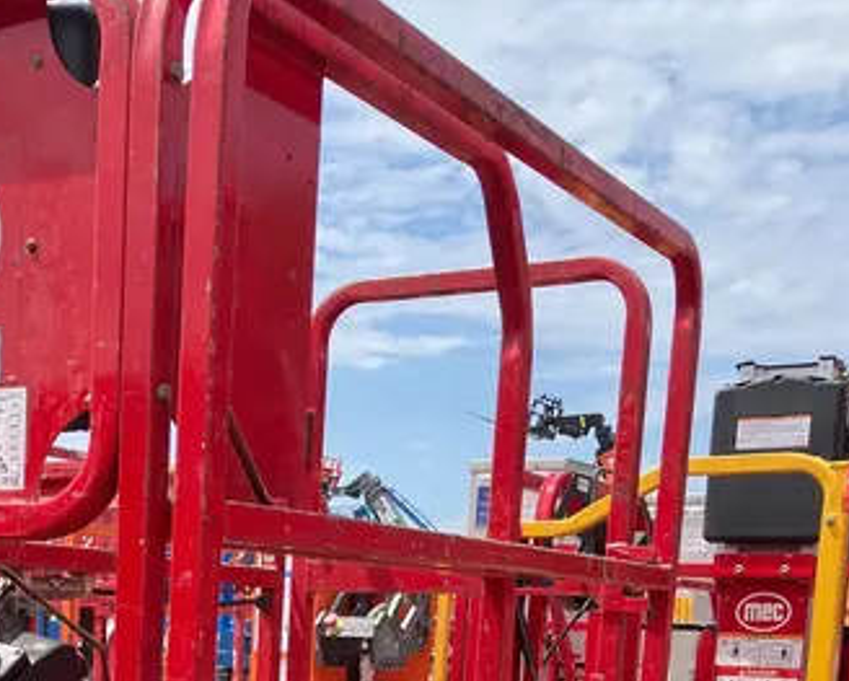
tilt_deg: -6.8
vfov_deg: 22.2
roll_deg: -2.1
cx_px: 158
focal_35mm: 61
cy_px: 905
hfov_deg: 30.1
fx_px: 1534
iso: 32
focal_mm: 3.99
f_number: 1.8
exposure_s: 1/1080
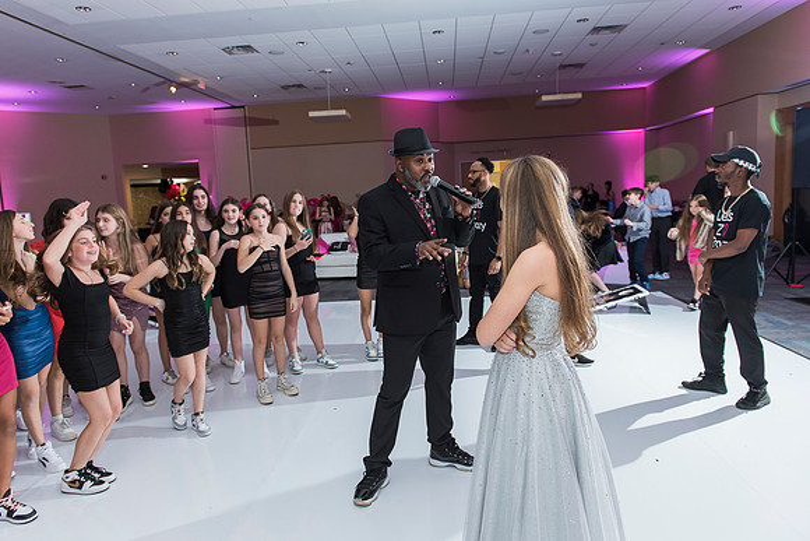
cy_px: 260
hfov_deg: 71.5
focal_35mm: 25
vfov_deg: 51.3
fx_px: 562
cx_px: 389
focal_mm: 24
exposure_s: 1/100
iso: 800
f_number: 3.5
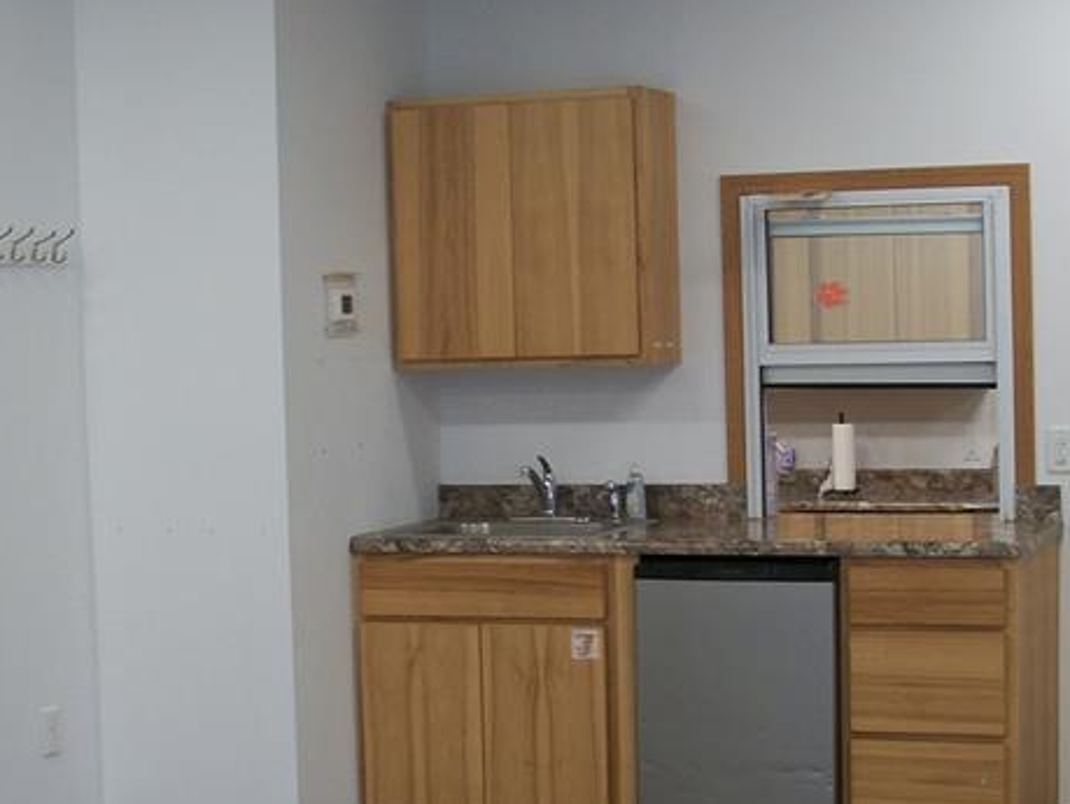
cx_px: 571
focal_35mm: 78
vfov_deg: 18.8
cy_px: 611
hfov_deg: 25.0
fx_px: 2413
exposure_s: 1/40
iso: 80
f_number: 3.1
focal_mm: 6.3
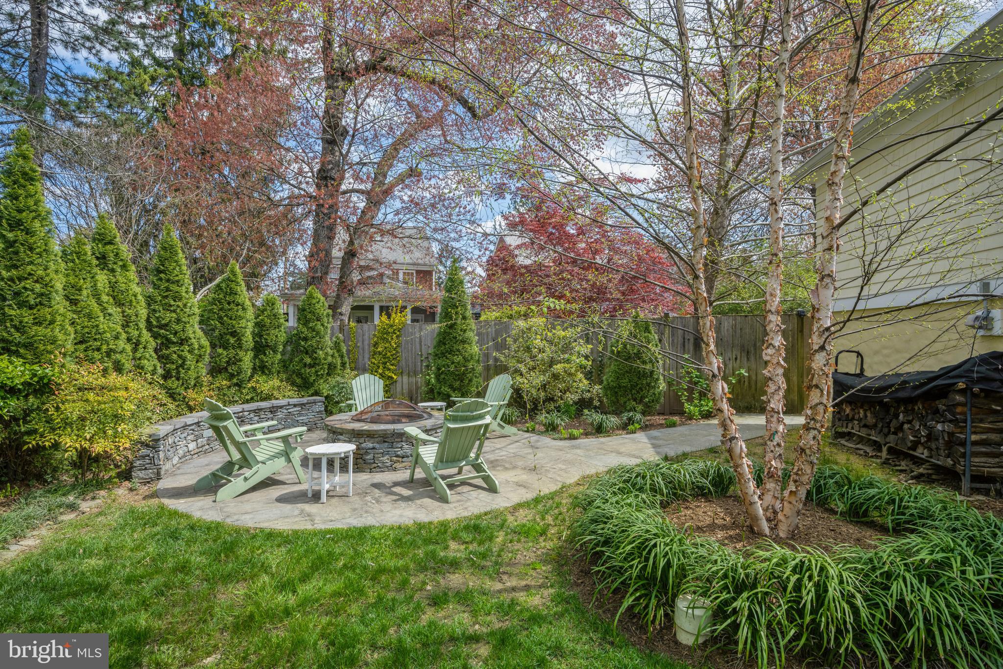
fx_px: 501
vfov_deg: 67.4
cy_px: 334
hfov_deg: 90.0
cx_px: 502
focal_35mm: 18
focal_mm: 18
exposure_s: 1/160
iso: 200
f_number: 9
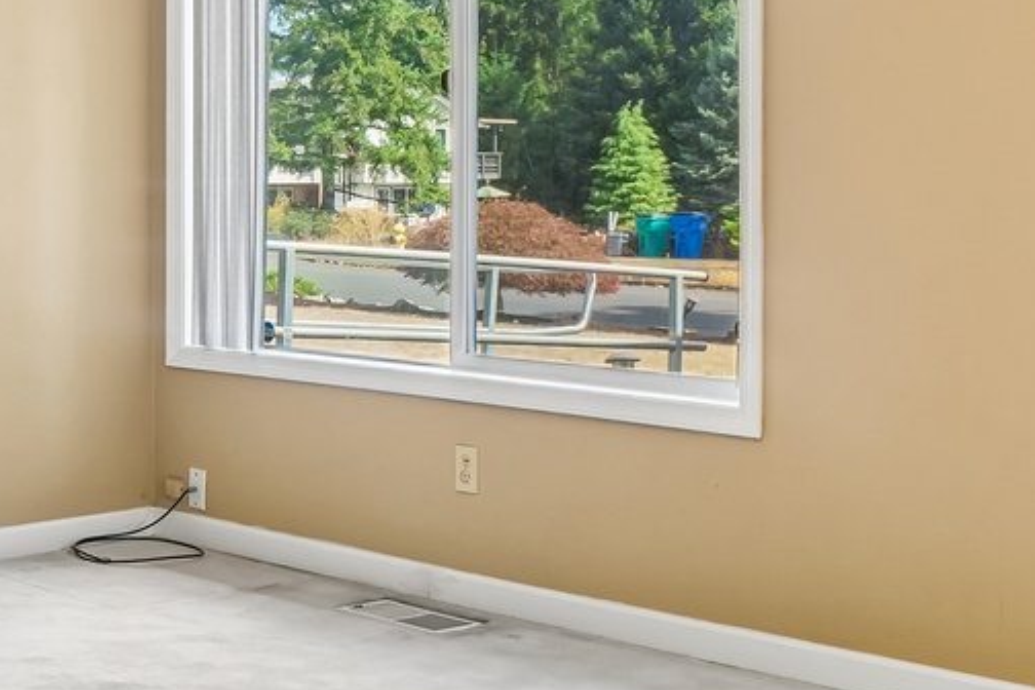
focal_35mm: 65
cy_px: 114
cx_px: 12
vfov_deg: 20.6
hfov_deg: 29.1
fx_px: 1869
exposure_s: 1/25
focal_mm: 16
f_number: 8
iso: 400
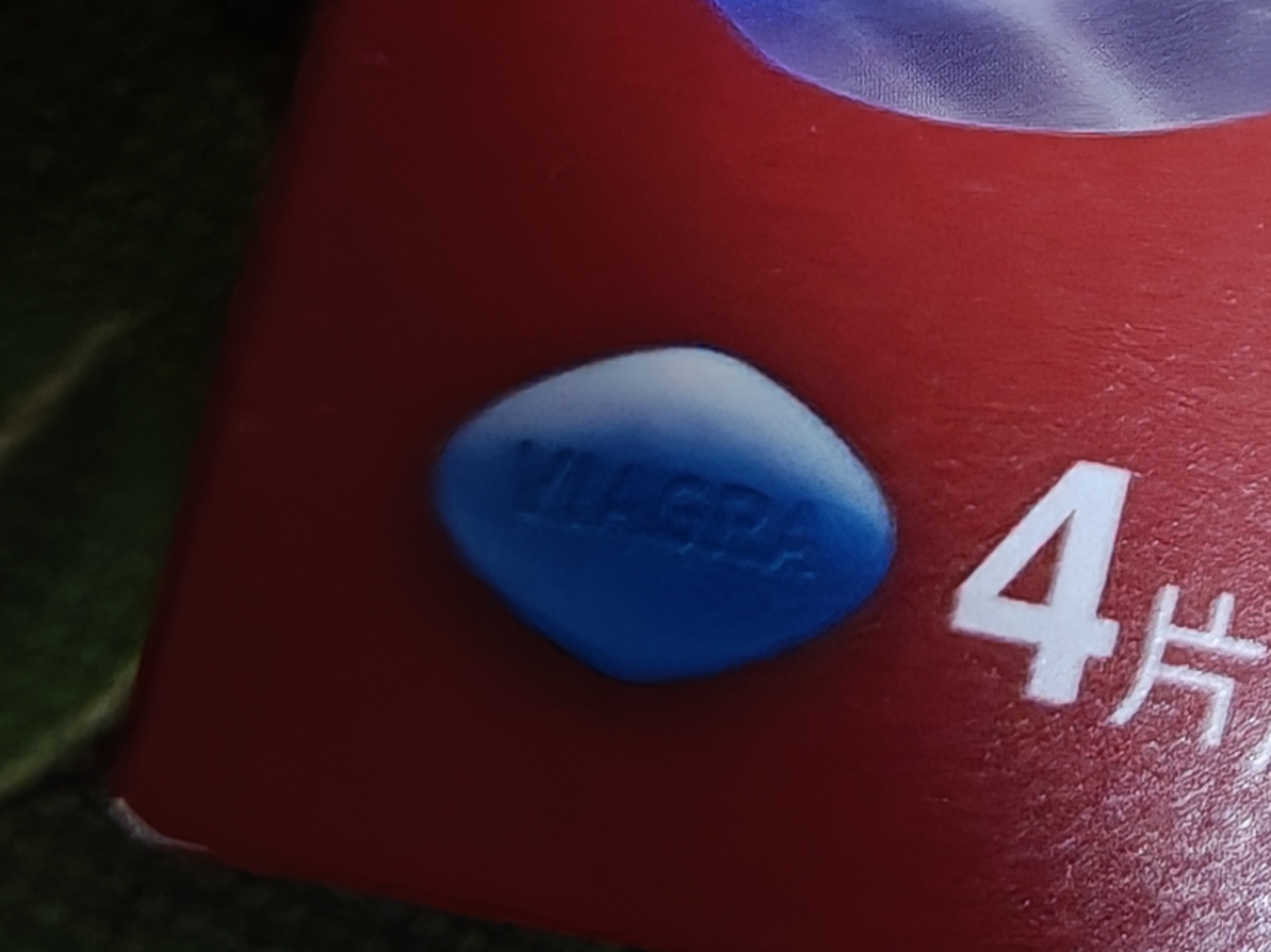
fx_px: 2900
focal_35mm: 79
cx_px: 1528
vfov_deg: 16.1
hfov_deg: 22.7
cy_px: -693
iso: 2500
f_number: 2
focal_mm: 2.3
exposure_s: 1/20
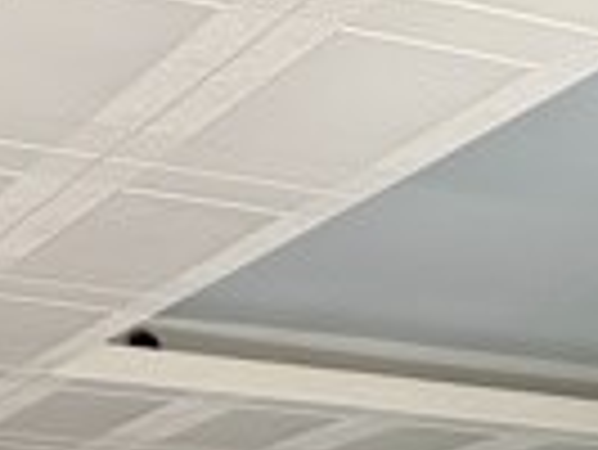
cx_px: -337
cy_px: 680
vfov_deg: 16.1
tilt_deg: +5.3
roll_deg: -1.0
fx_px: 1452
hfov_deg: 19.7
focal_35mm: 84
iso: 80
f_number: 2.2
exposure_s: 1/99
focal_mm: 2.22
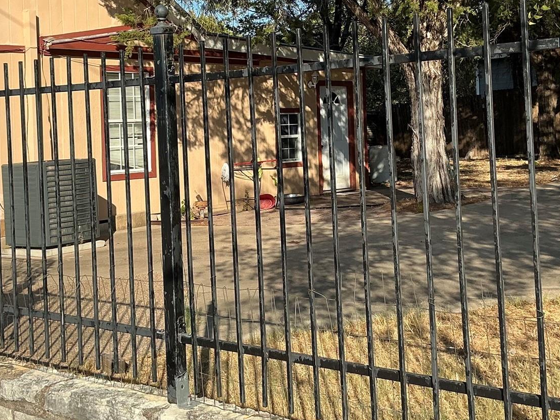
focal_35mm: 52
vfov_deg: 27.7
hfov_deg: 36.8
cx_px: 291
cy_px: 118
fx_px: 841
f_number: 1.8
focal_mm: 3
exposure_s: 1/1377
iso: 25
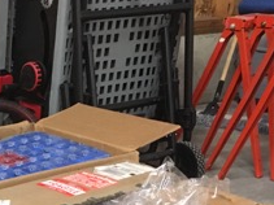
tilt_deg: -27.3
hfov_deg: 20.6
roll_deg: +0.2
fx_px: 696
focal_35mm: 88
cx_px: -69
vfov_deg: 15.6
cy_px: 295
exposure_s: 1/20
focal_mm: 4.15
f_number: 2.2
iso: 200
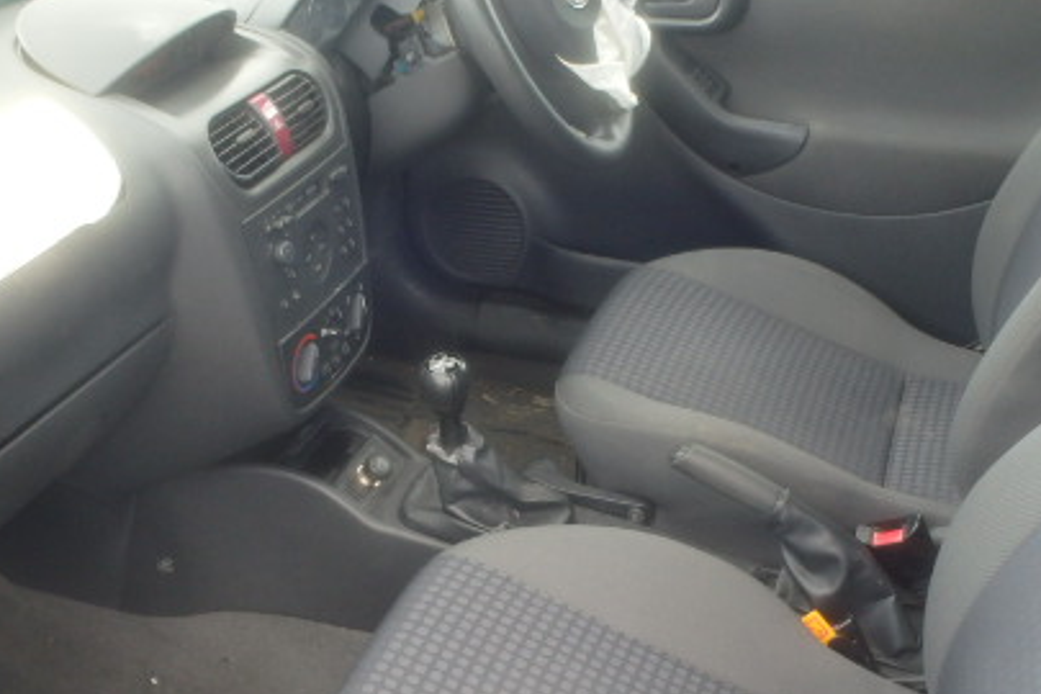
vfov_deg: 29.1
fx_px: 1330
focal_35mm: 46
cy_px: 442
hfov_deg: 42.7
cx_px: 589
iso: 200
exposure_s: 1/50
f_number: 3.9
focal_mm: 5
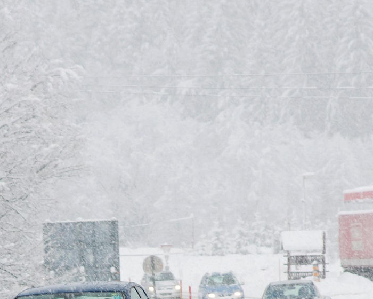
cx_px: 96
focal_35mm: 341
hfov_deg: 5.7
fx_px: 3764
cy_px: 306
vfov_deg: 4.5
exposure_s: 1/160
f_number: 4.5
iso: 100
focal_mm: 80
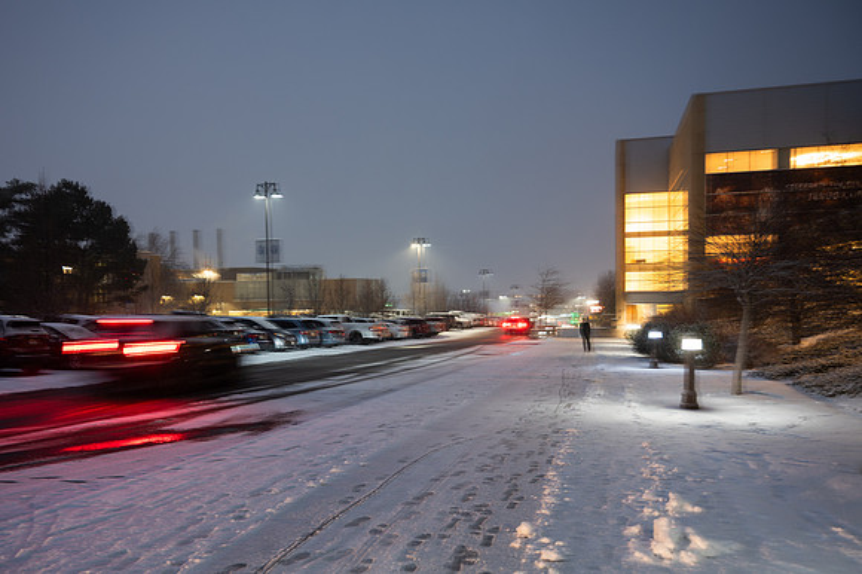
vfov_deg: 43.3
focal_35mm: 30
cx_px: 380
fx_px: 720
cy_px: 323
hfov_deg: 61.6
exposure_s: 1
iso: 80
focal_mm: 24.5
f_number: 4
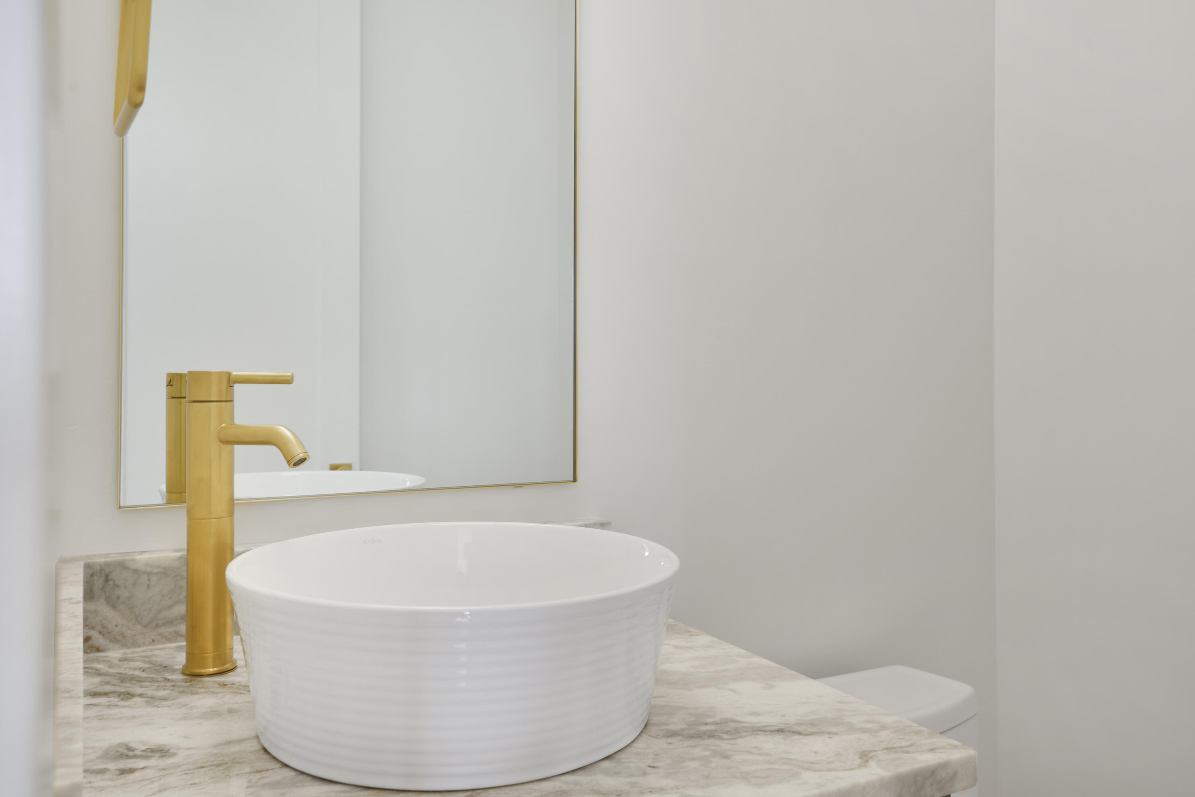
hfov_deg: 67.4
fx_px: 896
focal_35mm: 27
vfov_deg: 47.9
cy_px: 398
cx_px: 598
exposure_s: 1/2.5
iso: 250
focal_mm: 27
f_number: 9
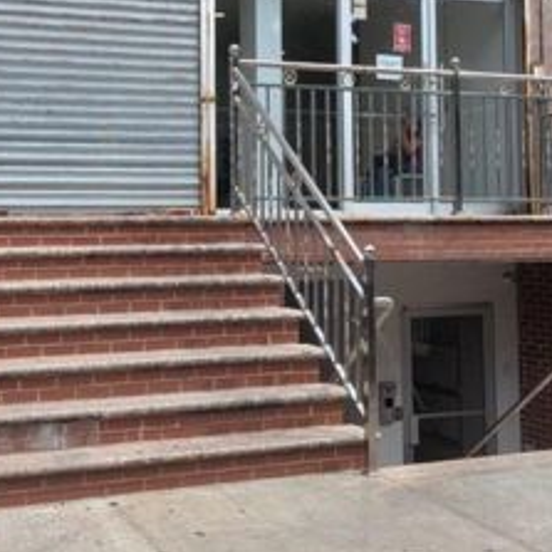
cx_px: 205
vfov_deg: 27.8
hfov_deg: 28.1
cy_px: 144
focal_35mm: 61
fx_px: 1101
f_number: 1.68
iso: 20
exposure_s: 1/356
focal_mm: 6.9
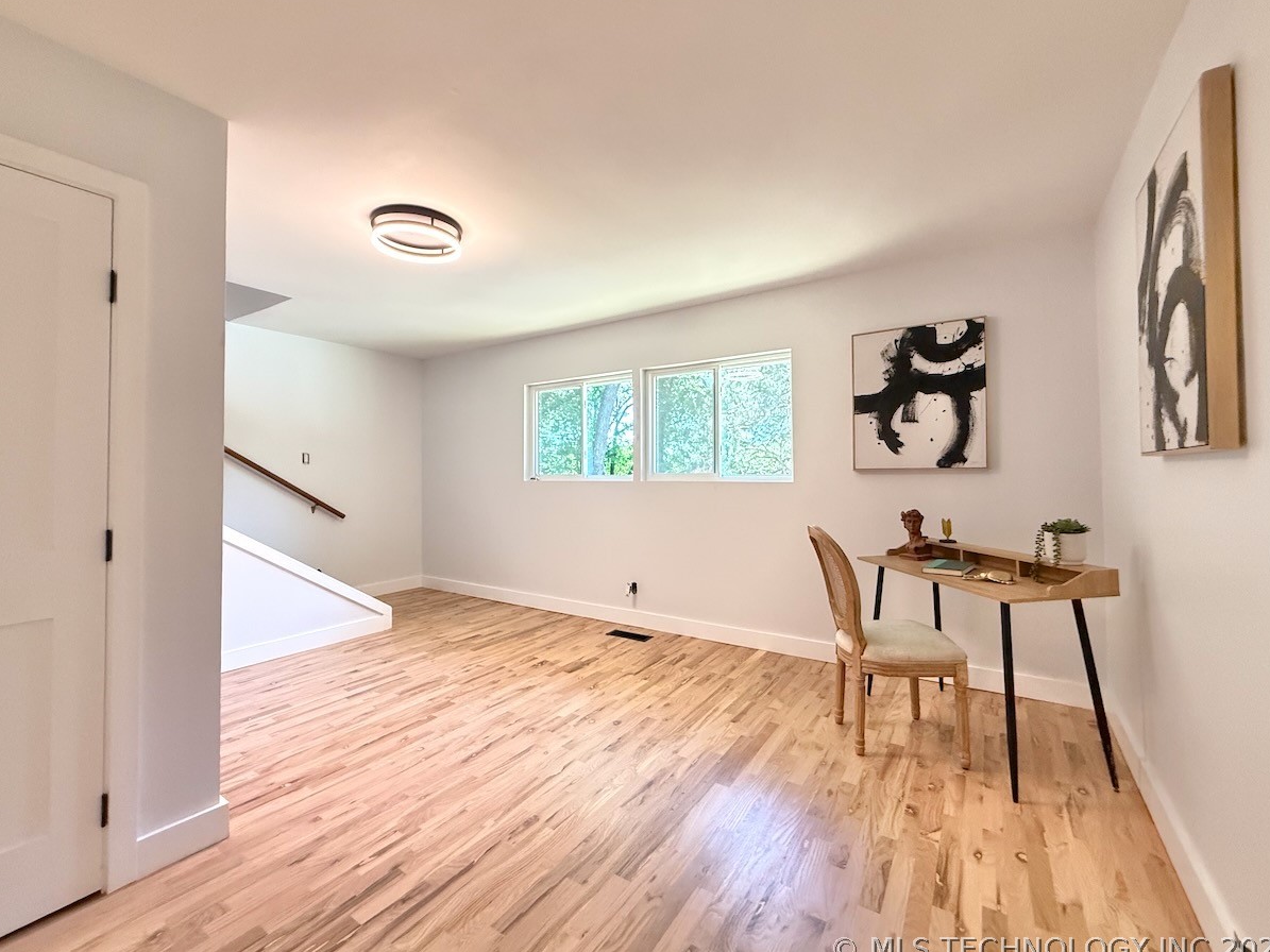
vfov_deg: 81.7
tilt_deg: +1.3
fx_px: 550
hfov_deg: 98.2
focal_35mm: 15
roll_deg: +0.0
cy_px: 461
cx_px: 622
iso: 640
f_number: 2.2
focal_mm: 2.22
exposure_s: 1/120
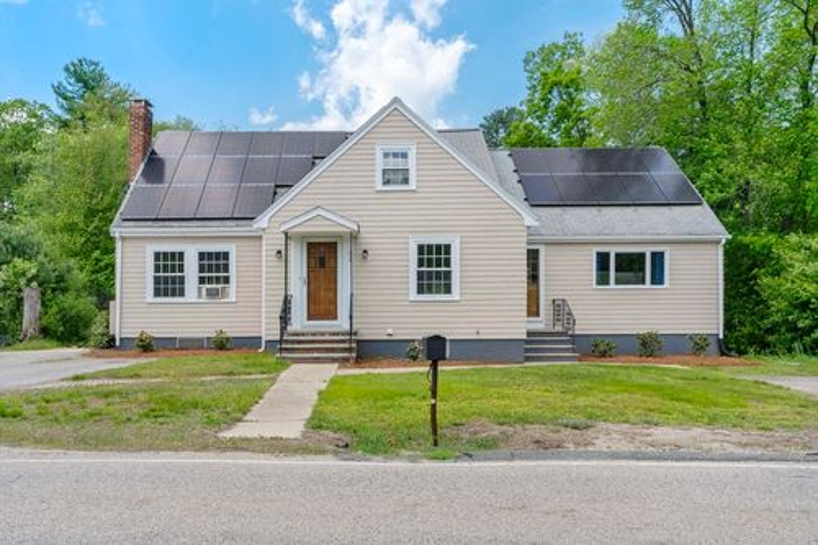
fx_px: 636
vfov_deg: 46.4
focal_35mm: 28
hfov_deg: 65.5
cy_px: 272
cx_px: 409
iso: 100
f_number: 22
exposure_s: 1/20
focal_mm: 28
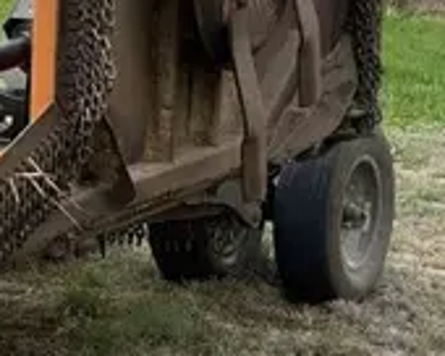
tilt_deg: -13.2
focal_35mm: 132
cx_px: -225
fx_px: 1738
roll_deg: -0.6
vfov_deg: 11.7
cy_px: 188
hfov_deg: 13.7
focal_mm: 6.86
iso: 80
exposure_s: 1/1183
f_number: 1.78
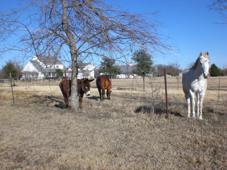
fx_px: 249
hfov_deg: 49.0
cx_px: 114
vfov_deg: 37.7
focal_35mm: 38
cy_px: 85
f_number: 4.4
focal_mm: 6.3
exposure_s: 1/640
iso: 50
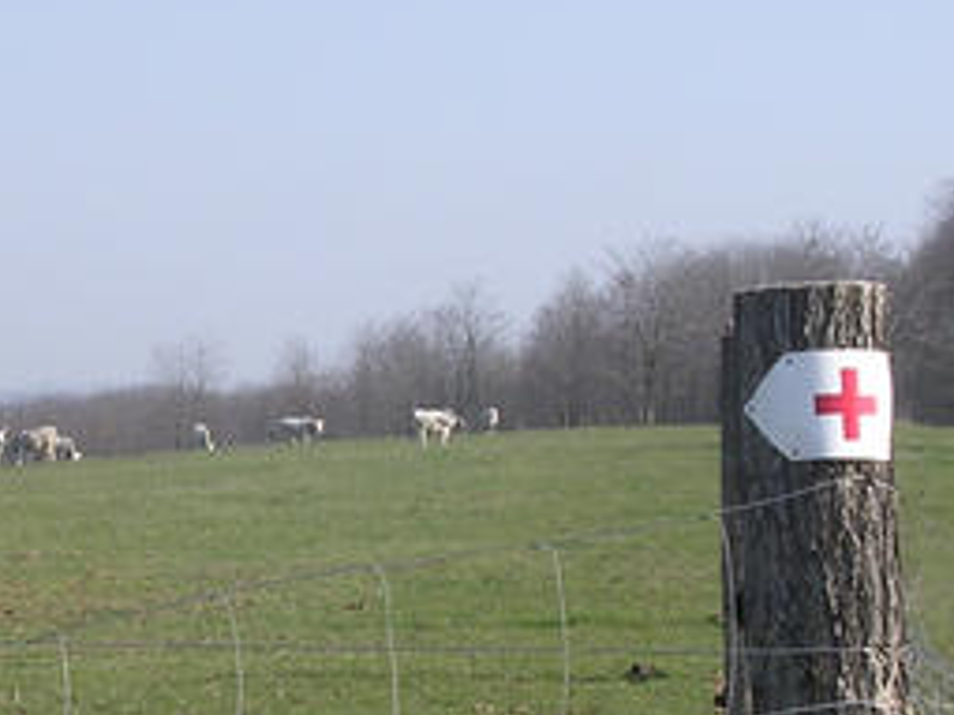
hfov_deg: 15.9
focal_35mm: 123
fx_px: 3388
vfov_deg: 12.0
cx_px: 206
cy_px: 430
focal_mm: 7.5
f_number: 6.2
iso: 100
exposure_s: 1/184
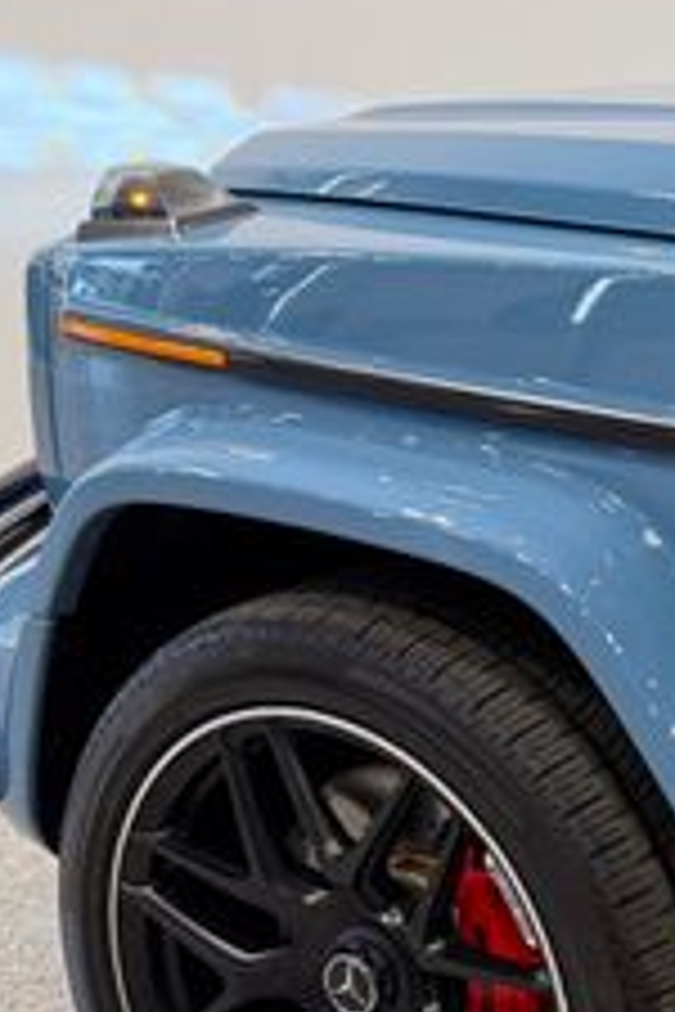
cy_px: 369
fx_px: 1997
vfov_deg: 28.3
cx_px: 1238
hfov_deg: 16.1
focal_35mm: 71
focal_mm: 6.76
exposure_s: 1/133
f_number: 1.78
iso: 50
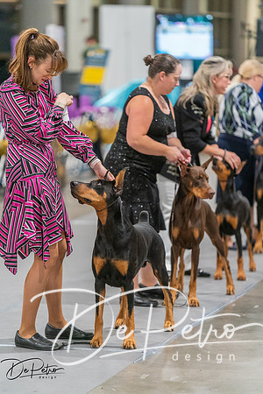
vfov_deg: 10.3
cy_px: 197
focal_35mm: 200
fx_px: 2191
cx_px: 132
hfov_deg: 6.9
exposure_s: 1/250
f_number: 2.8
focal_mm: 200
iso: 6400
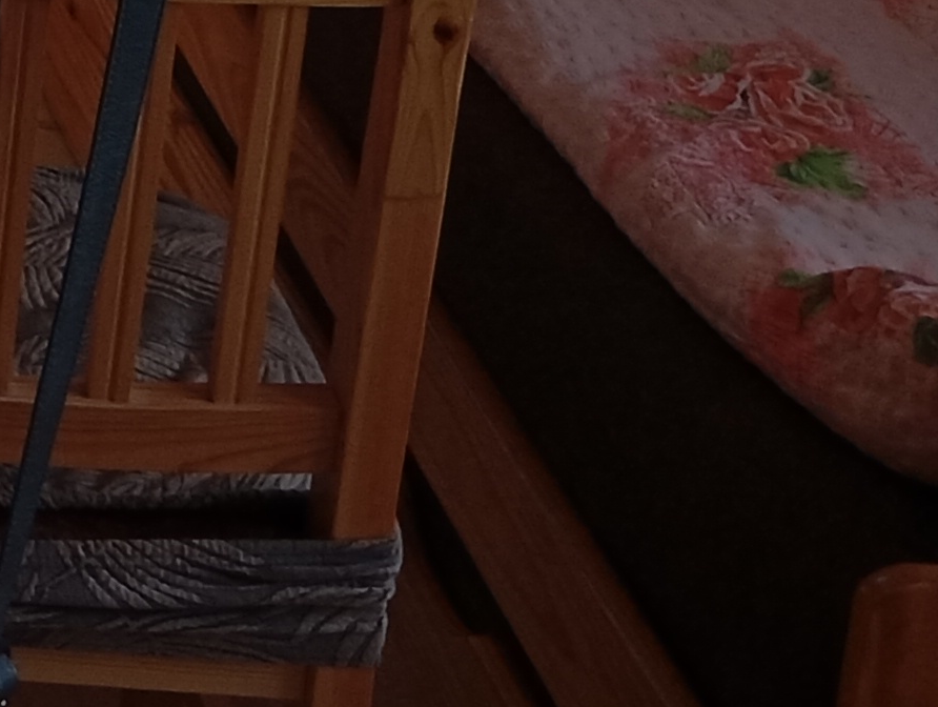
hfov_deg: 12.6
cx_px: -1199
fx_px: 3474
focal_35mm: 128
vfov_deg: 10.7
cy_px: -680
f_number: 1.8
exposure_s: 1/50
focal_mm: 4.22
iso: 455
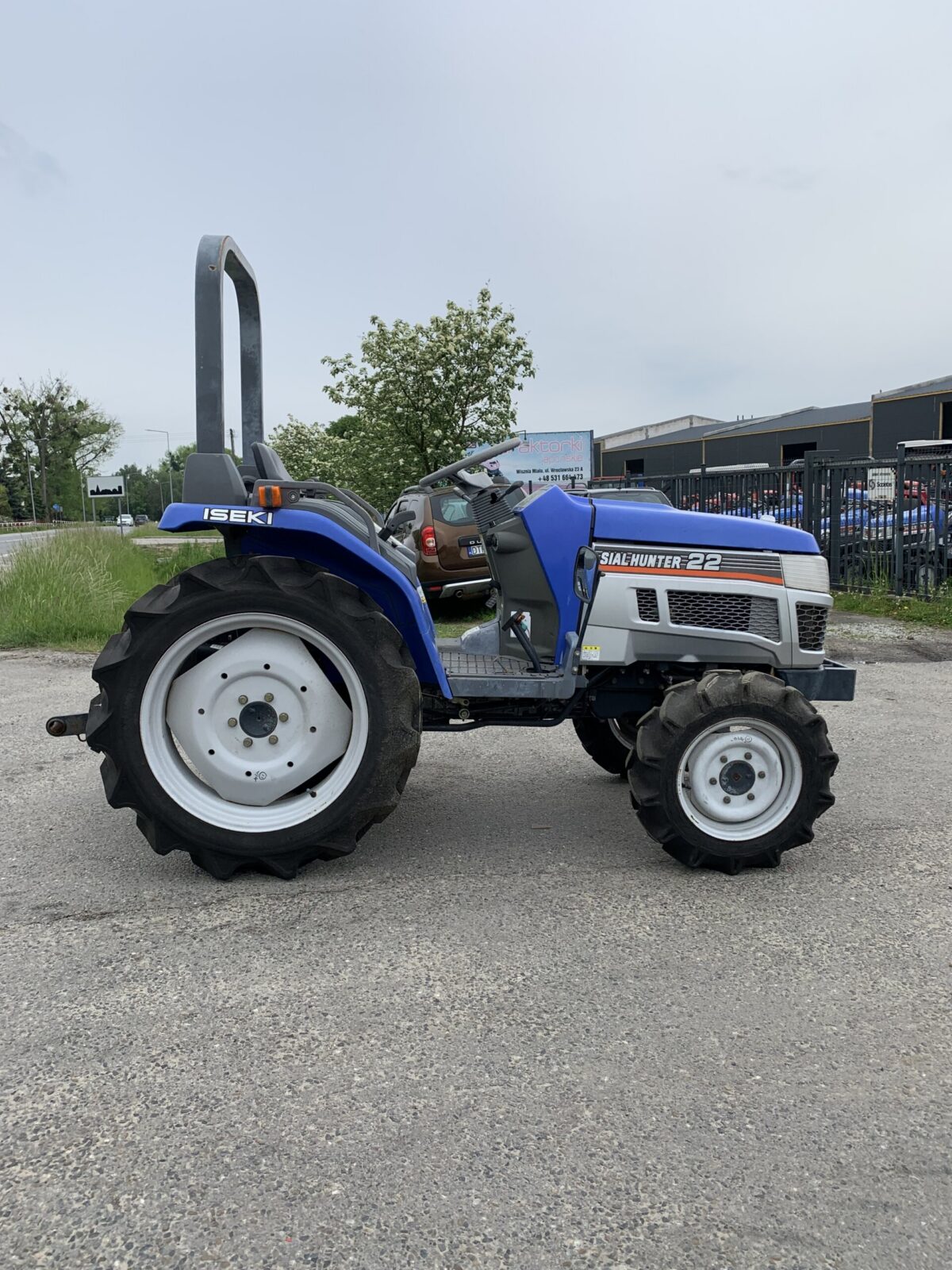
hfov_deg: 53.1
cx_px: 476
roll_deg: +2.7
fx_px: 953
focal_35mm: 26
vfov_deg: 67.3
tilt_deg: -7.8
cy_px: 635
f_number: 1.8
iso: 25
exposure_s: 1/1992
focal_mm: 4.25
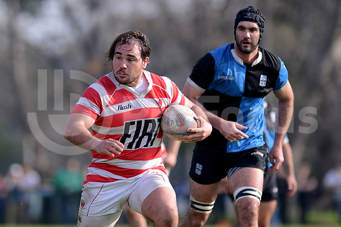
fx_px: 3979
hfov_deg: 4.9
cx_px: 170
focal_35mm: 420
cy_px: 114
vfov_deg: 3.3
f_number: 4
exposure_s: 1/1600
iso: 560
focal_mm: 420
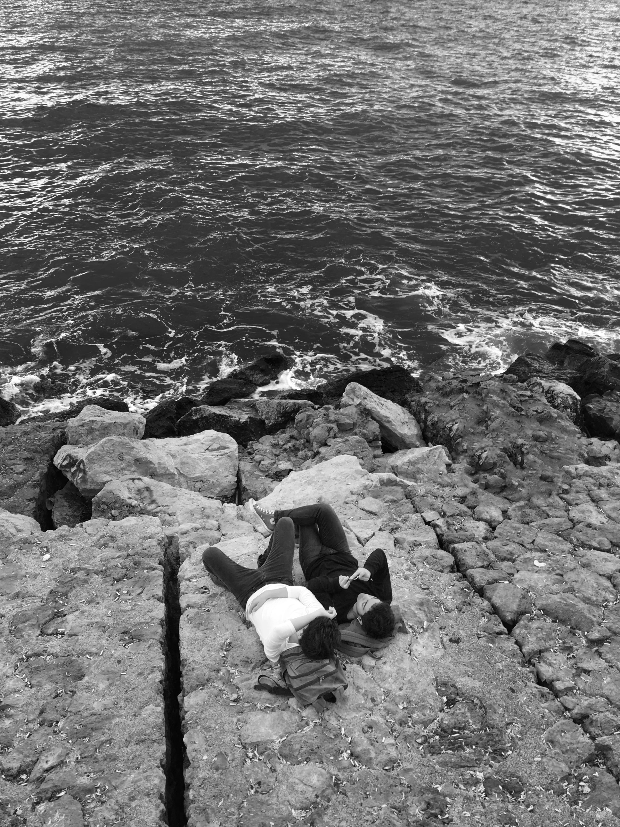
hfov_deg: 48.2
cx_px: 310
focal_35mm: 29
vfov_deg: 61.7
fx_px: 693
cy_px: 414
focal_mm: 4.15
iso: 25
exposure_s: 1/100
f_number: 2.2
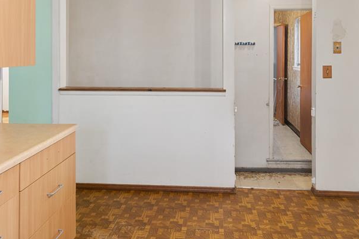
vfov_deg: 43.5
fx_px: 289
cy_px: 60
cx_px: 200
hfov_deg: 63.5
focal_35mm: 29
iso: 320
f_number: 9
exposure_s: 1
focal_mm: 17
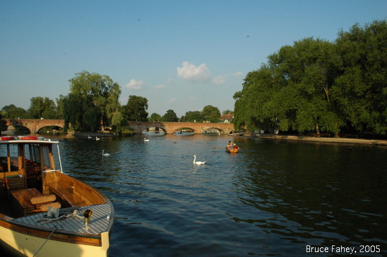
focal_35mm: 27
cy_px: 128
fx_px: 290
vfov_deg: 47.8
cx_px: 194
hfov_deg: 67.4
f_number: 11
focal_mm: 18
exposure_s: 1/500
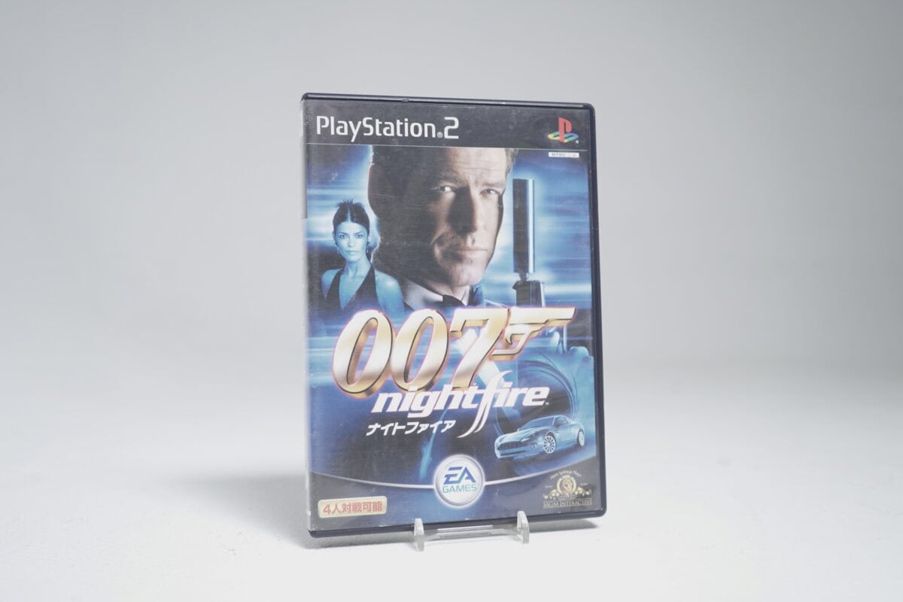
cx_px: 452
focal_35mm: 36
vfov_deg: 36.9
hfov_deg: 53.1
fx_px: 903
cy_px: 301
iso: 640
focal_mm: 36
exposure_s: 1/15
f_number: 5.6
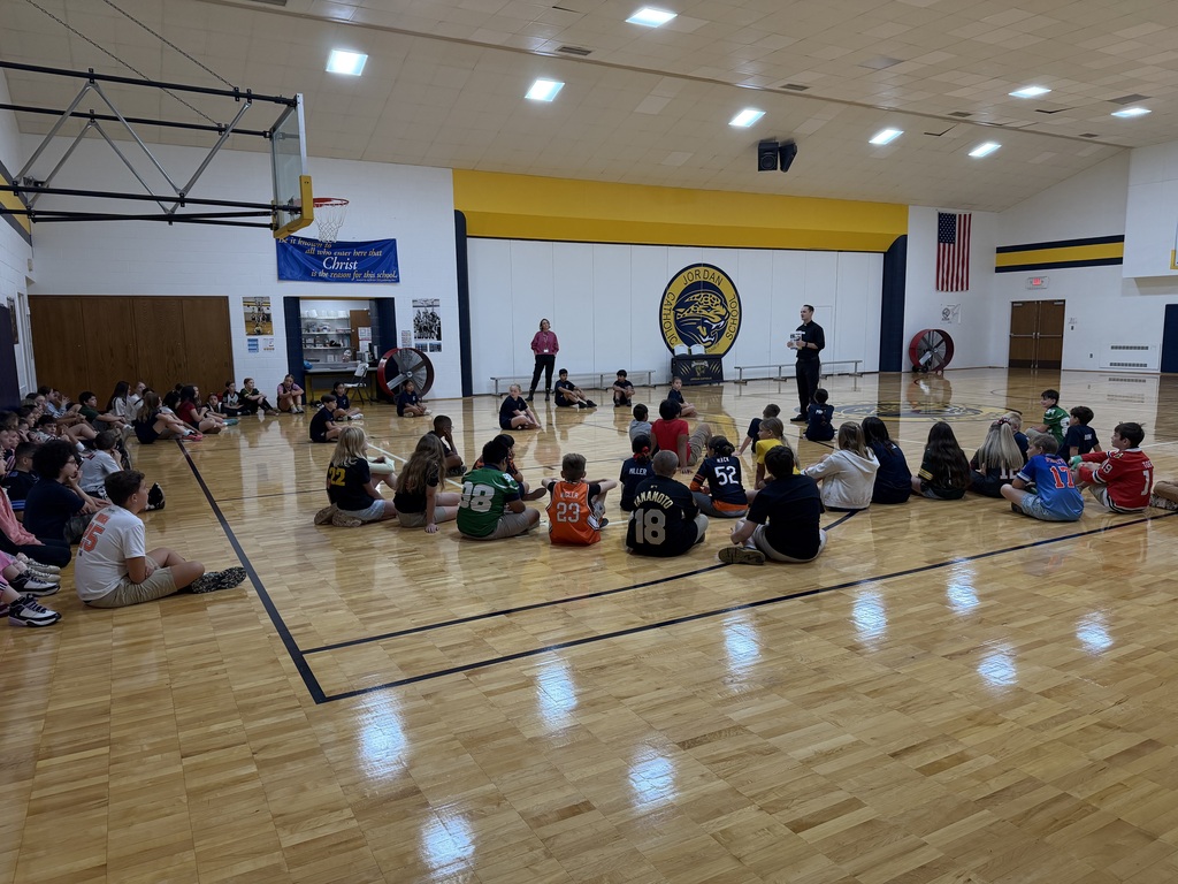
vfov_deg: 56.8
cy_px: 442
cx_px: 589
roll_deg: +0.3
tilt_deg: -7.4
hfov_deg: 71.6
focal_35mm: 24
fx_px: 817
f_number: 1.78
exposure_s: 1/223
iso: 200
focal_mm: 6.76
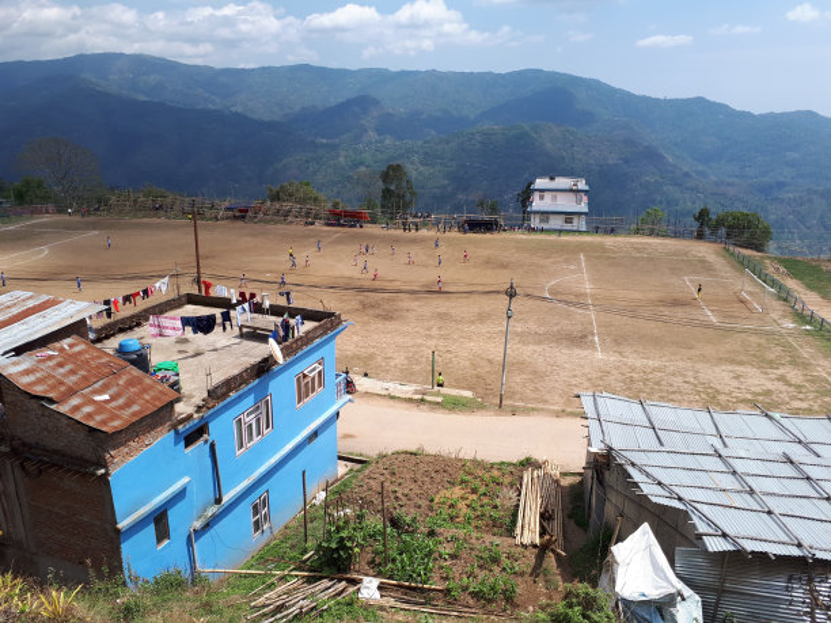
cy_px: 312
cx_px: 416
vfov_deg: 51.4
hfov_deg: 65.3
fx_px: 648
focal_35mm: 27
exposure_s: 1/1414
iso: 40
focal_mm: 3.6
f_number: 1.9
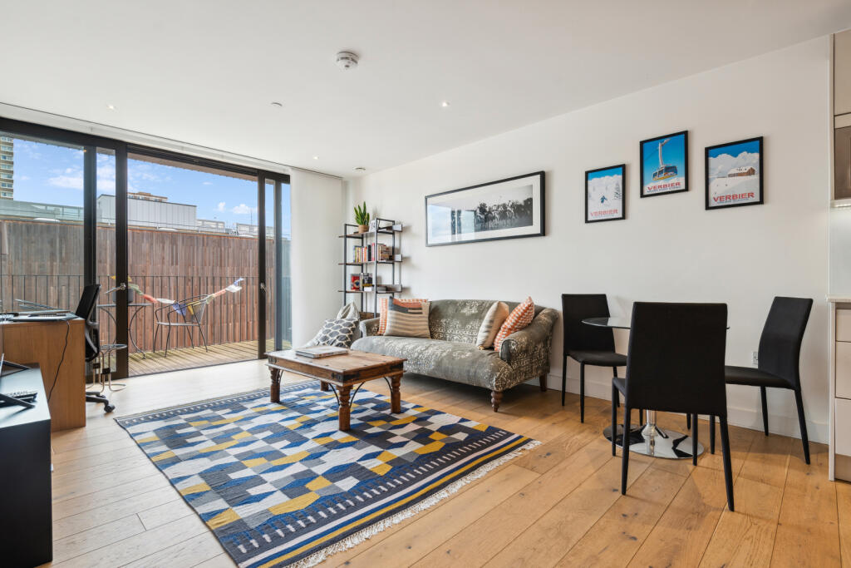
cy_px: 284
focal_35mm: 16
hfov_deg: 96.7
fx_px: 378
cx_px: 426
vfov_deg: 73.8
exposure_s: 1/15
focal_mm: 16
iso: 200
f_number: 8
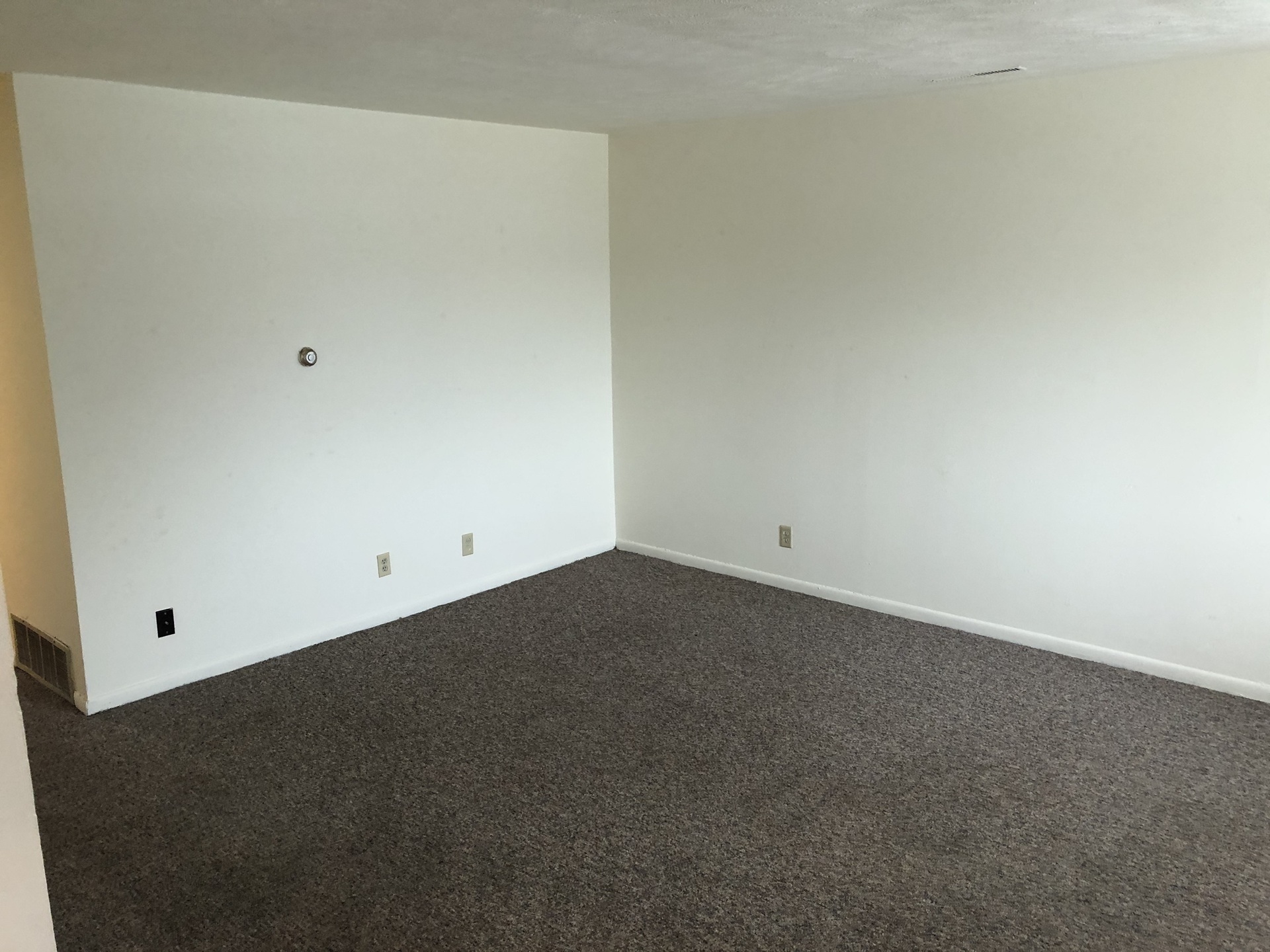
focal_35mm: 28
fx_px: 1027
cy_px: 476
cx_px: 635
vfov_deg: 49.7
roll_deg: +0.1
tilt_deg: -11.1
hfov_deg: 63.4
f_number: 1.8
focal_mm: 3.99
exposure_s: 1/15
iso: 40
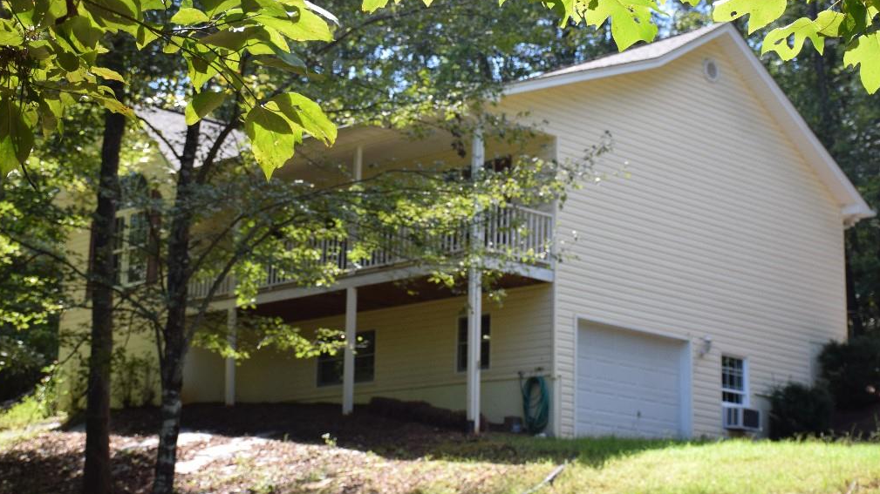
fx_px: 1563
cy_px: 232
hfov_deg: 31.4
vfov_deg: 18.0
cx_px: 436
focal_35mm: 67
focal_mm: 42
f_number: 7.1
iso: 400
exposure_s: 1/200
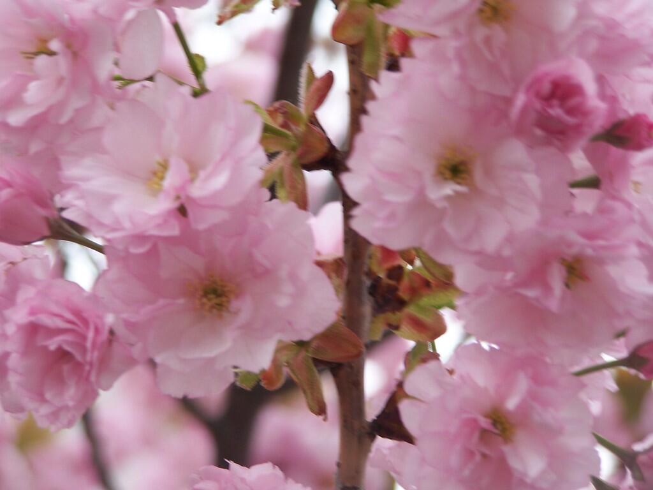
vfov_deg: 8.8
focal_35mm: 169
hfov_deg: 11.7
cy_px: 245
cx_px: 326
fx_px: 3188
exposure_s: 1/200
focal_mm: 28
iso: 80
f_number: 3.2
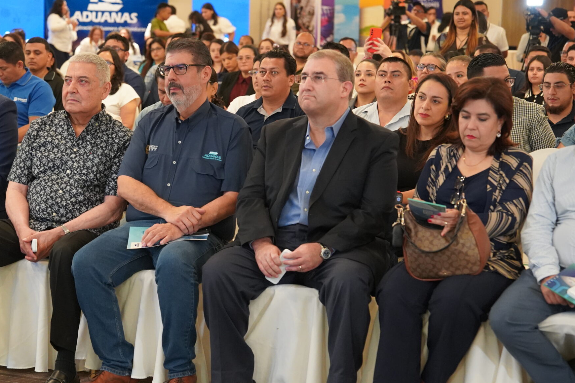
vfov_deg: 13.3
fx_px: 1645
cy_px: 204
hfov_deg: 19.8
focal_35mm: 103
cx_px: 189
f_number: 4
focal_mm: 70
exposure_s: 1/160
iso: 6400
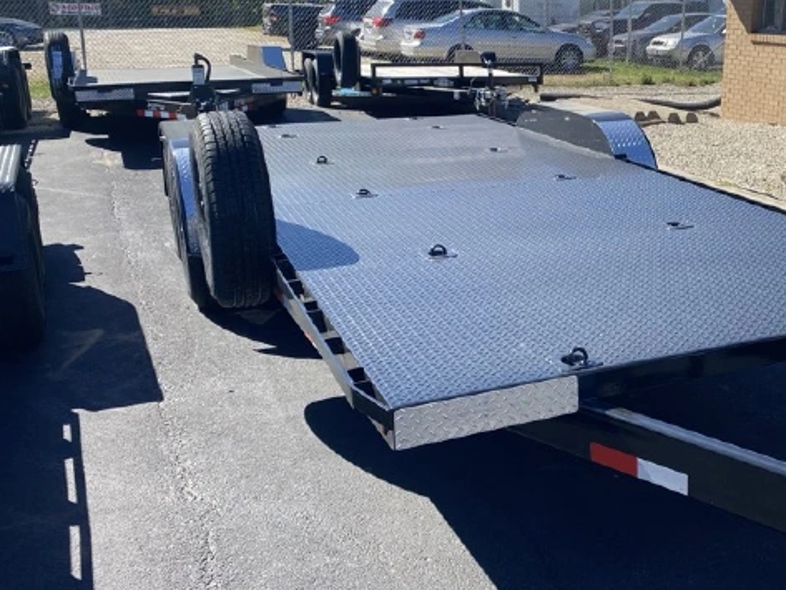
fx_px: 999
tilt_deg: -13.4
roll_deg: -2.6
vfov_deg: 32.8
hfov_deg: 41.2
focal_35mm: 44
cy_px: 244
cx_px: 623
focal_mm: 4.25
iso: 32
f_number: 1.8
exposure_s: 1/1808
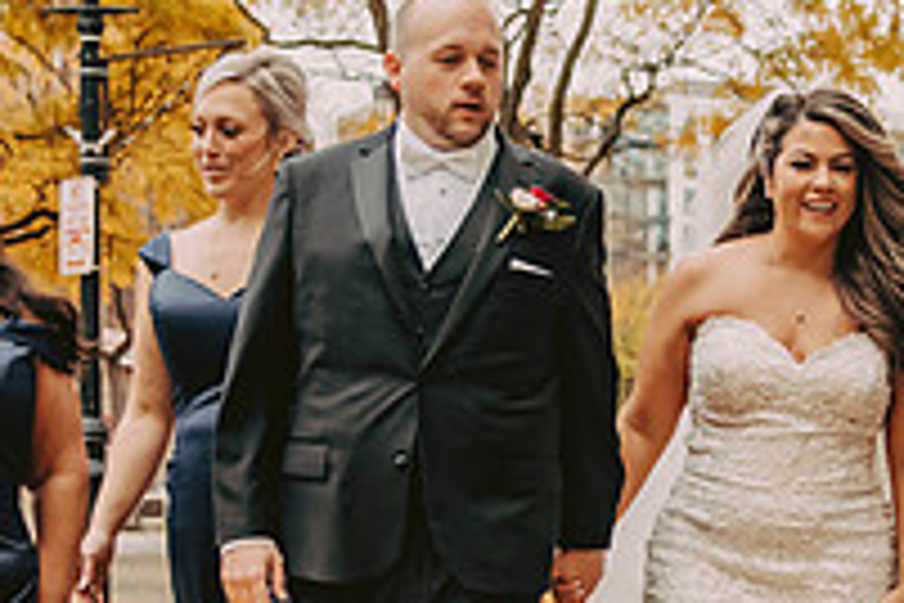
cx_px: 796
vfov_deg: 13.2
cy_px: 349
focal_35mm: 104
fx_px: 2611
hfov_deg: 19.3
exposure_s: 1/1600
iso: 1250
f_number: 3.2
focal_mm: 36
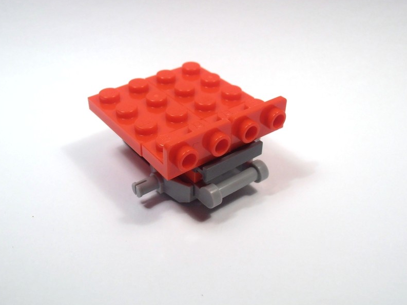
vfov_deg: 34.3
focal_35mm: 42
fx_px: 494
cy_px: 143
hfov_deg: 44.8
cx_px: 190
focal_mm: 6.61
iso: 80
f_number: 3.9
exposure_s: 1/80
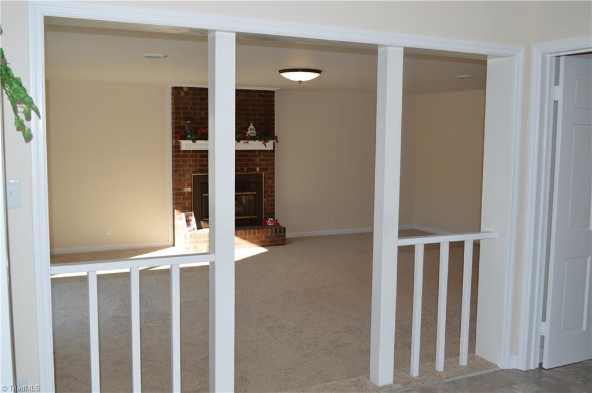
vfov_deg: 35.4
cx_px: 296
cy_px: 196
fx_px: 616
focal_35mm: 38
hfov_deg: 51.3
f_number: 6.3
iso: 400
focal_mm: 25
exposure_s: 1/200
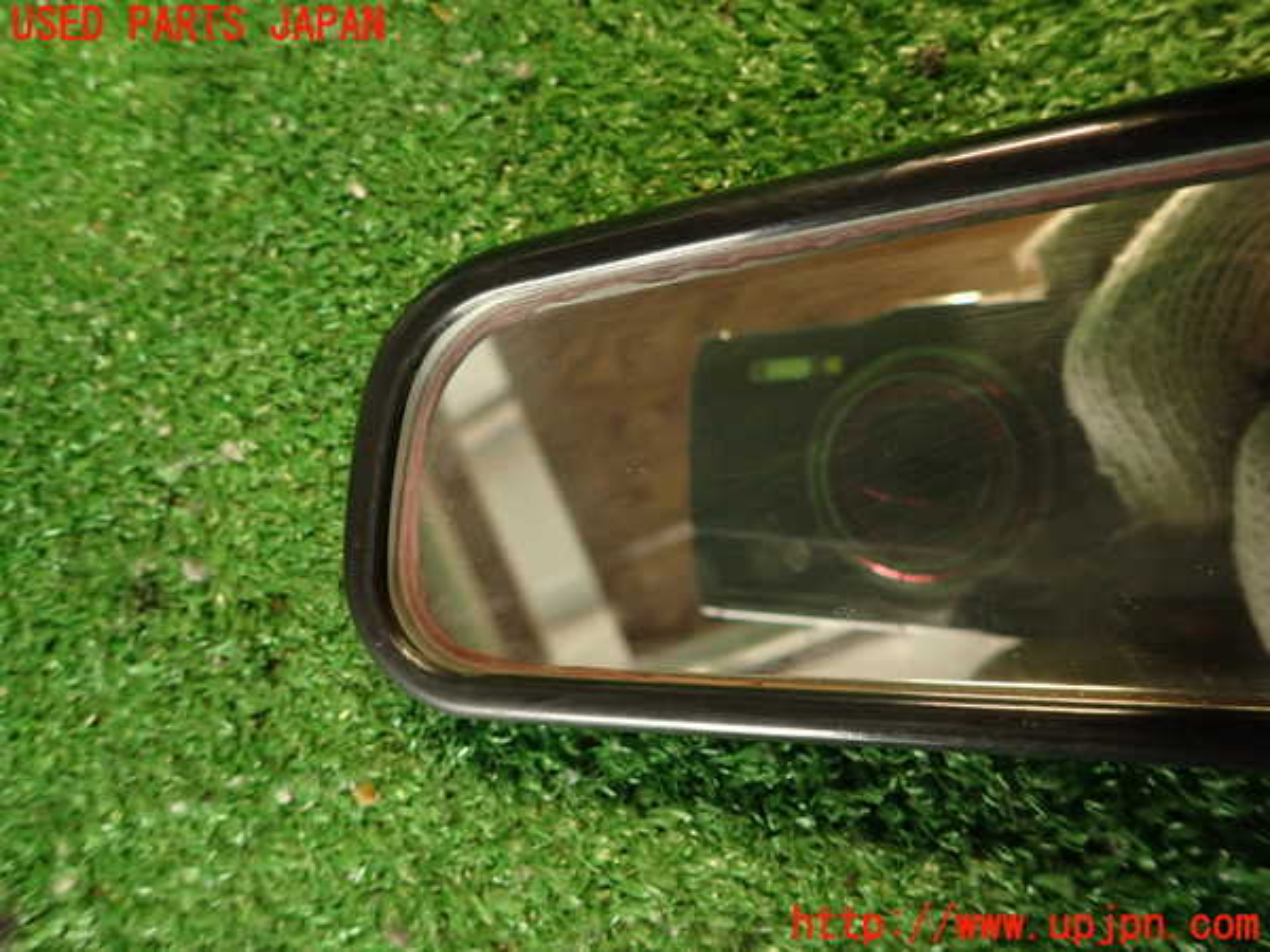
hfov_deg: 69.4
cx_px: 635
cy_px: 476
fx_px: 917
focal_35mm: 25
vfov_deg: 54.9
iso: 320
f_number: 2
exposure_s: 1/30
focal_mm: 4.5
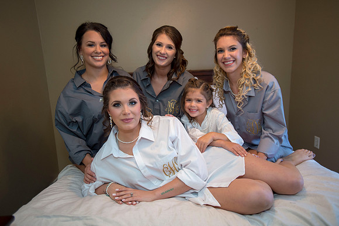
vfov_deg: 49.5
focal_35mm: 26
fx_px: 245
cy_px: 113
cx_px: 170
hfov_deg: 69.4
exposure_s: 1/100
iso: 1250
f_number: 2.8
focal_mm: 26
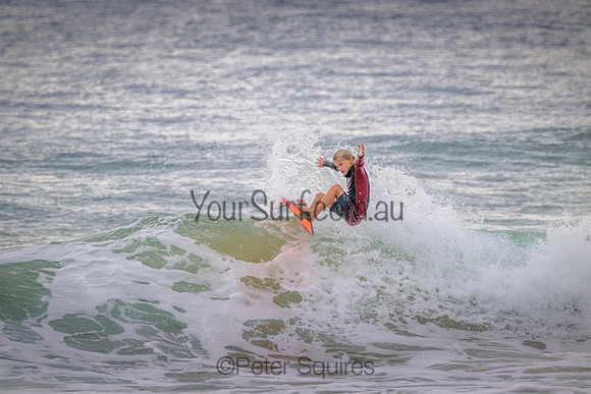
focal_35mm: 800
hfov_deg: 2.6
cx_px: 296
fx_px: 13136
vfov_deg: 1.7
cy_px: 197
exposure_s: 1/2000
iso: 2000
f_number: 11
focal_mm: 800
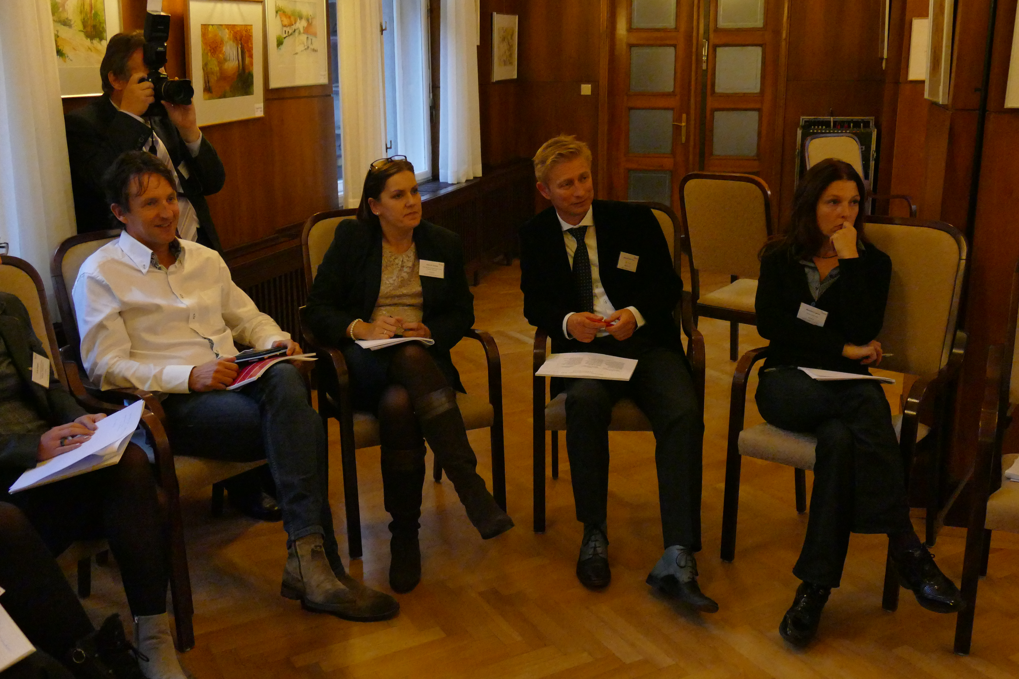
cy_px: 340
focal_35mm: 36
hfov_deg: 53.1
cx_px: 510
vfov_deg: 36.9
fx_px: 1019
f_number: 3.1
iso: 3200
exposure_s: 1/125
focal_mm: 13.16
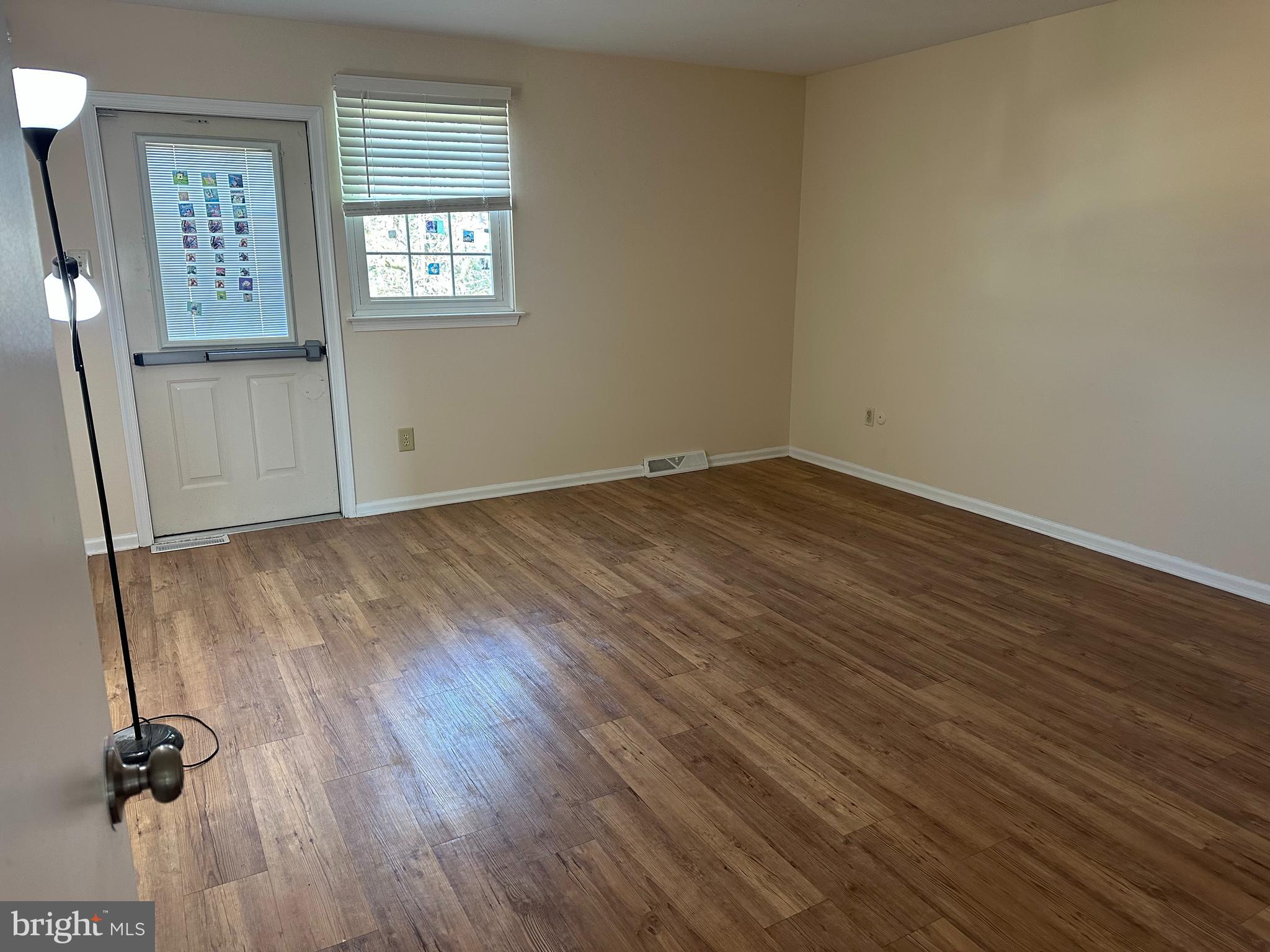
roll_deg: +0.5
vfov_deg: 56.8
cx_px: 635
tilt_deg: -14.2
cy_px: 476
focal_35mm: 24
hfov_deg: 71.6
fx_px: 881
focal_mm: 6.86
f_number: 1.78
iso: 200
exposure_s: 1/60
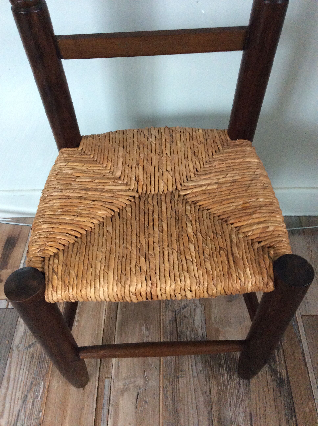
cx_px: 159
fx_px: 393
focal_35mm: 32
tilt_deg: -47.8
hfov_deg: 44.1
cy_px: 213
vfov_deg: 56.9
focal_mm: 3.3
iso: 200
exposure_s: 1/25
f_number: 2.4
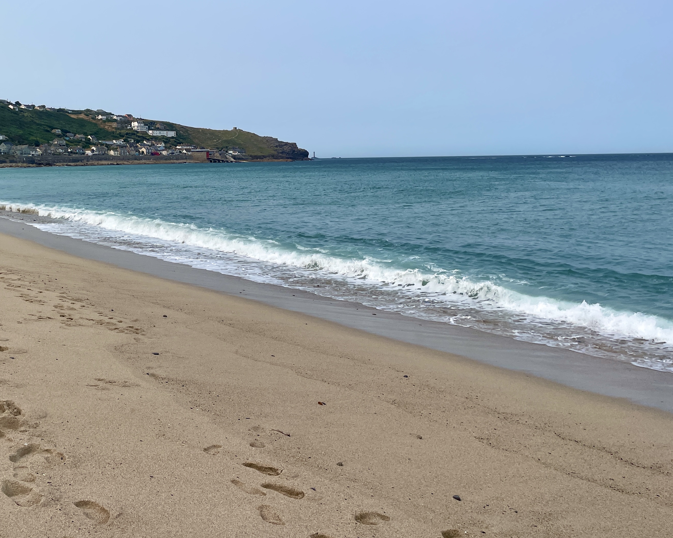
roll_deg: -0.1
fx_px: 777
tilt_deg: +0.2
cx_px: 183
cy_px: 153
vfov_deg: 37.5
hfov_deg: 45.5
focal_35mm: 39
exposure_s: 1/3610
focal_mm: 4.2
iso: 32
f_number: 1.6
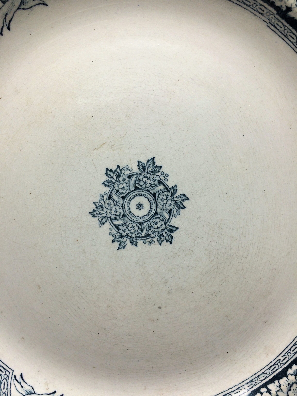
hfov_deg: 48.2
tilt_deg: -44.7
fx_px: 332
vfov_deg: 61.7
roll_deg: -3.0
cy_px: 198
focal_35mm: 29
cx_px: 148
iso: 32
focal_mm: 4.15
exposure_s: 1/720
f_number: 2.2
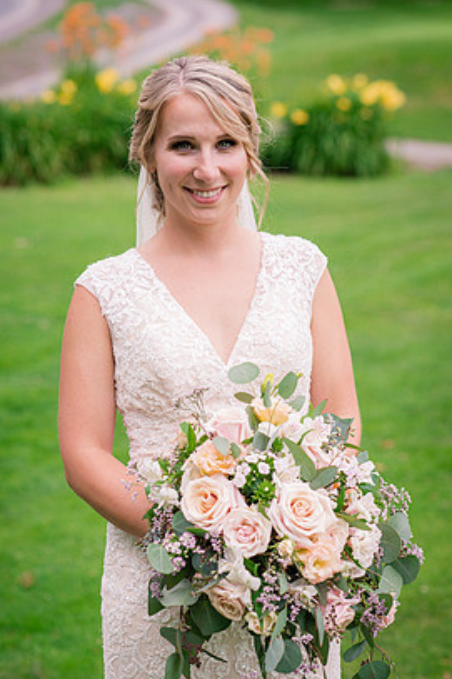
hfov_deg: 14.5
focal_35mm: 94
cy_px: 355
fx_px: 1772
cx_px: 210
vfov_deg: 21.7
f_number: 3.5
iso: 400
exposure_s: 1/1250
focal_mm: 85
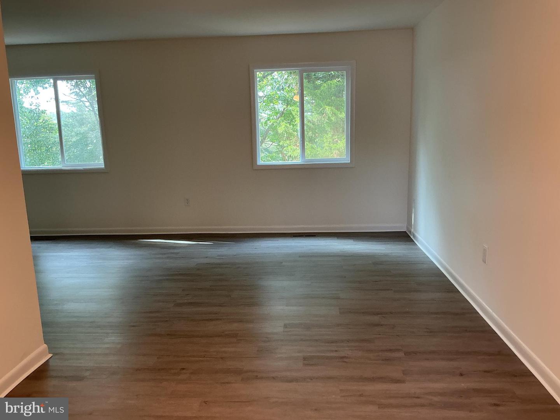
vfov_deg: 48.2
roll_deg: +2.1
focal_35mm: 29
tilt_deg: -12.1
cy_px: 210
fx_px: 469
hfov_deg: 61.7
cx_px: 280
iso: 64
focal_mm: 3
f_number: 1.8
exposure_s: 1/60
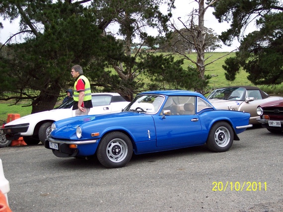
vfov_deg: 28.0
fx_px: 425
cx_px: 142
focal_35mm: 52
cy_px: 106
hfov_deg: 36.8
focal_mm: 10.7
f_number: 4
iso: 100
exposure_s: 1/90
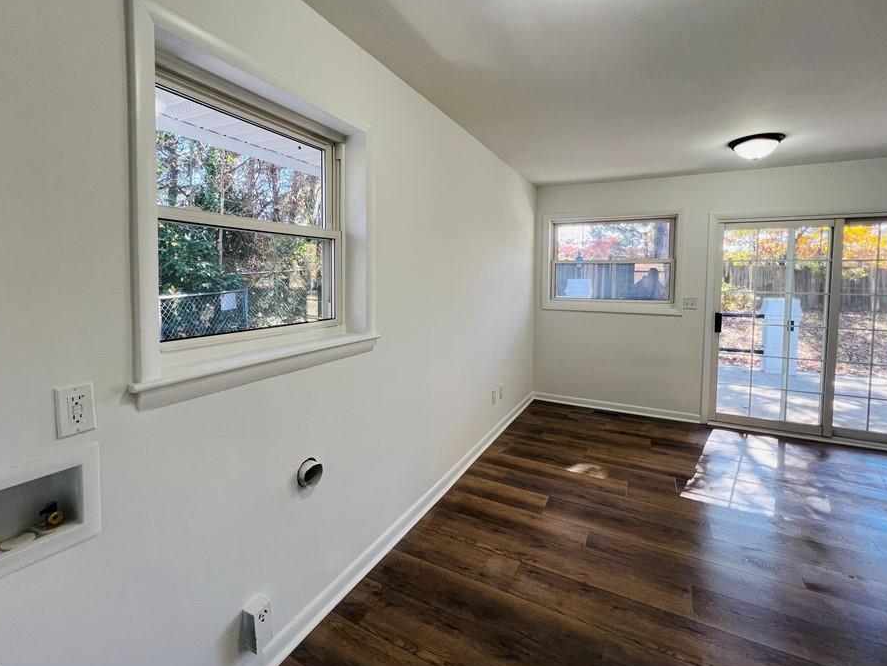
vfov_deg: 81.5
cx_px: 434
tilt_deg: -2.5
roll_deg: -0.2
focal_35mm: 15
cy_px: 295
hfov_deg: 98.1
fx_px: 385
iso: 100
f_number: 1.8
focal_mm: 1.57
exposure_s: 1/120
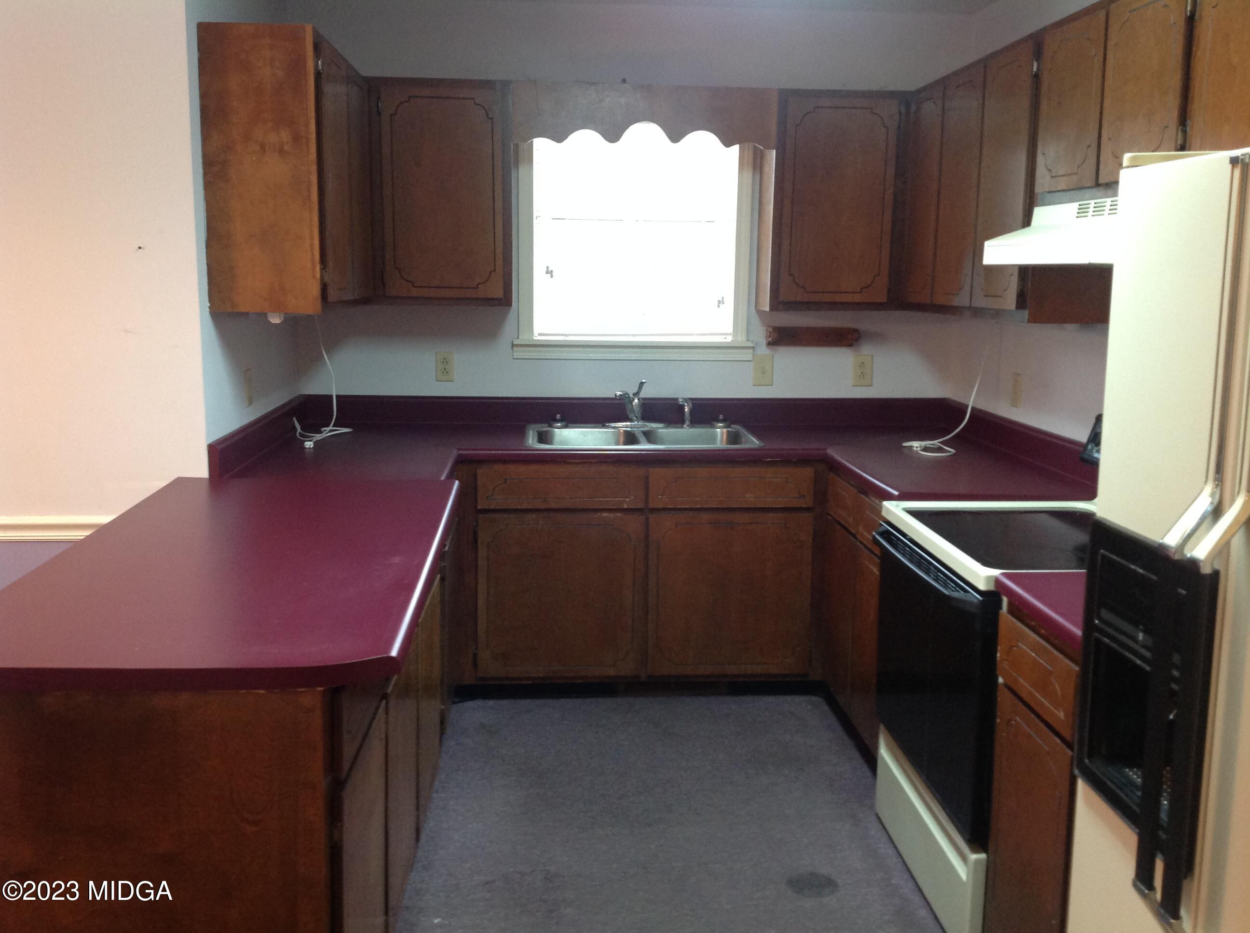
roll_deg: +0.0
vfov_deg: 40.6
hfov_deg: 52.7
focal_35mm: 35
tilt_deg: -8.4
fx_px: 1262
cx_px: 625
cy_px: 466
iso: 160
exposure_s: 1/15
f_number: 2.4
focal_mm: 4.28
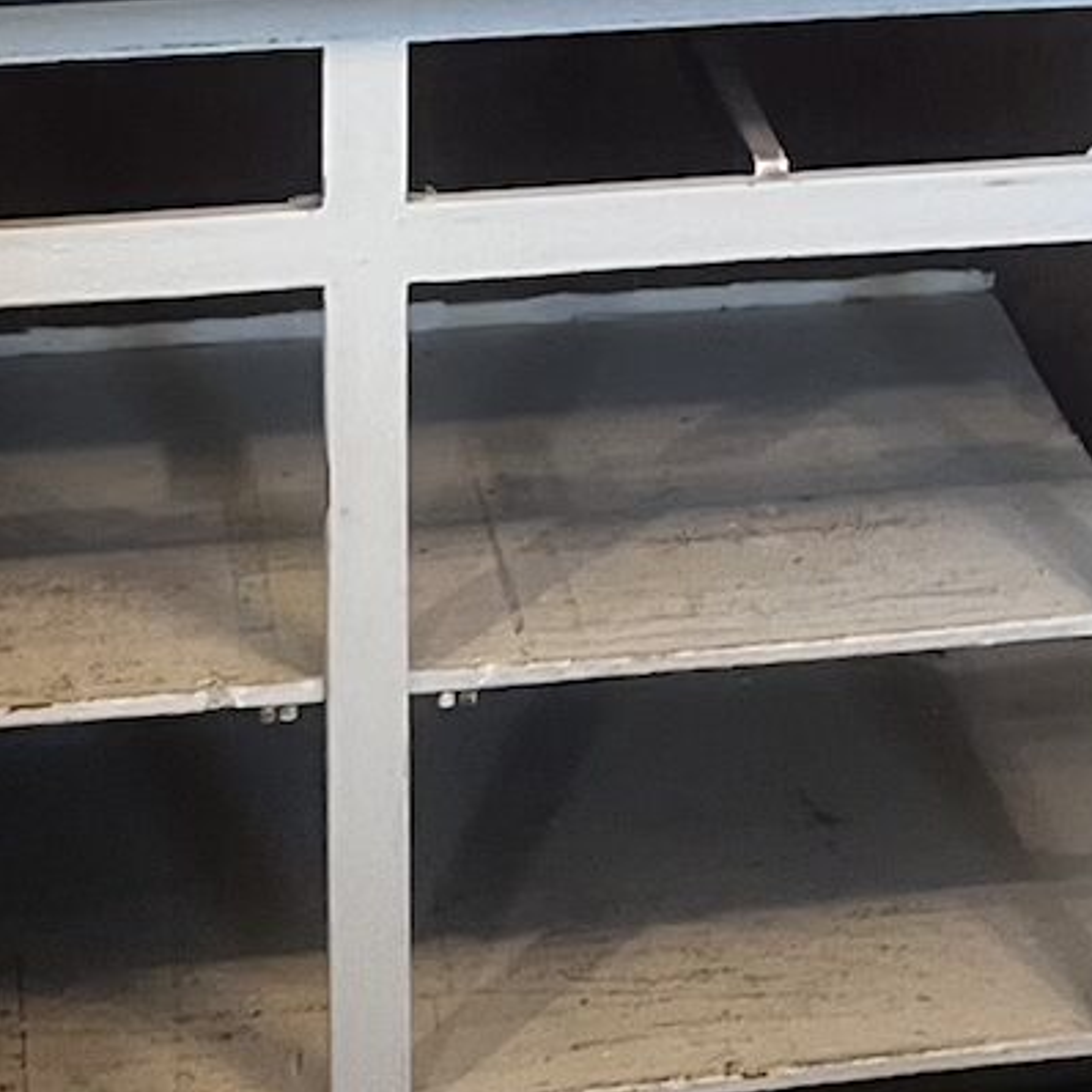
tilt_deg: -9.2
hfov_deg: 15.5
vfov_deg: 14.5
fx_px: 3962
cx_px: 1029
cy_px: -615
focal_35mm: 111
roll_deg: -1.7
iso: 160
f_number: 1.6
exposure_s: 1/60
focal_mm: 5.1
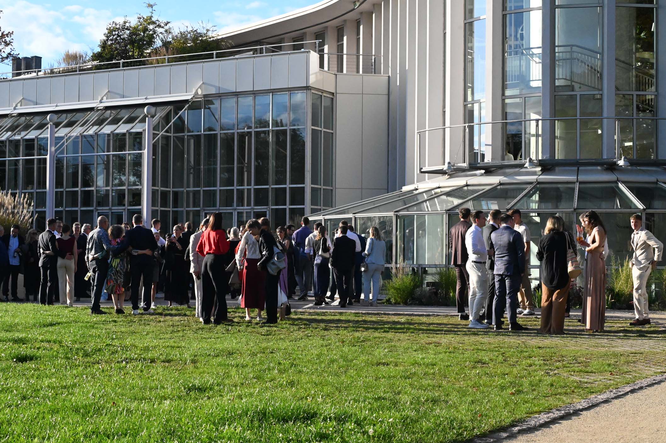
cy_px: 216
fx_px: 1091
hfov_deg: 34.0
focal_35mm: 59
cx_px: 323
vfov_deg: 23.0
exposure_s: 1/3200
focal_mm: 50
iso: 10000
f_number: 13
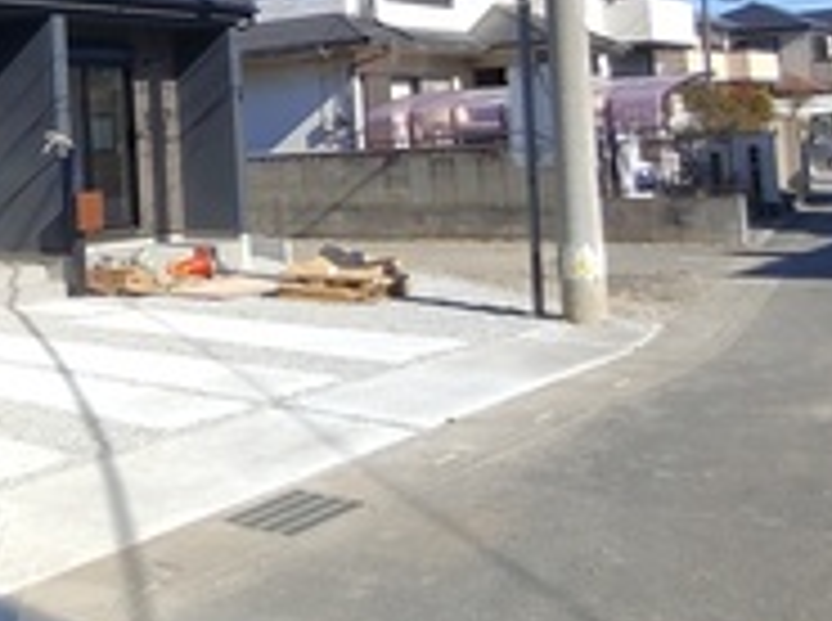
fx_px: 1247
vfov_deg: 26.9
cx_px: -9
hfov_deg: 33.6
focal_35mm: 52
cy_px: 58
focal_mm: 1.6
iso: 50
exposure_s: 1/860
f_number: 2.4
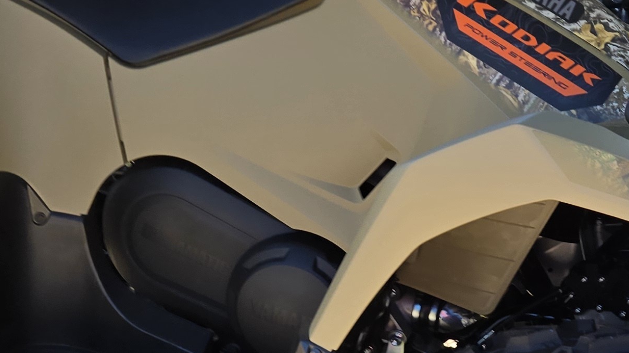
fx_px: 1384
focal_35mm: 83
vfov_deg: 14.3
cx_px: 463
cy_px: 355
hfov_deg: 25.3
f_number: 1.8
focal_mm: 5.4
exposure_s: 1/643
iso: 25
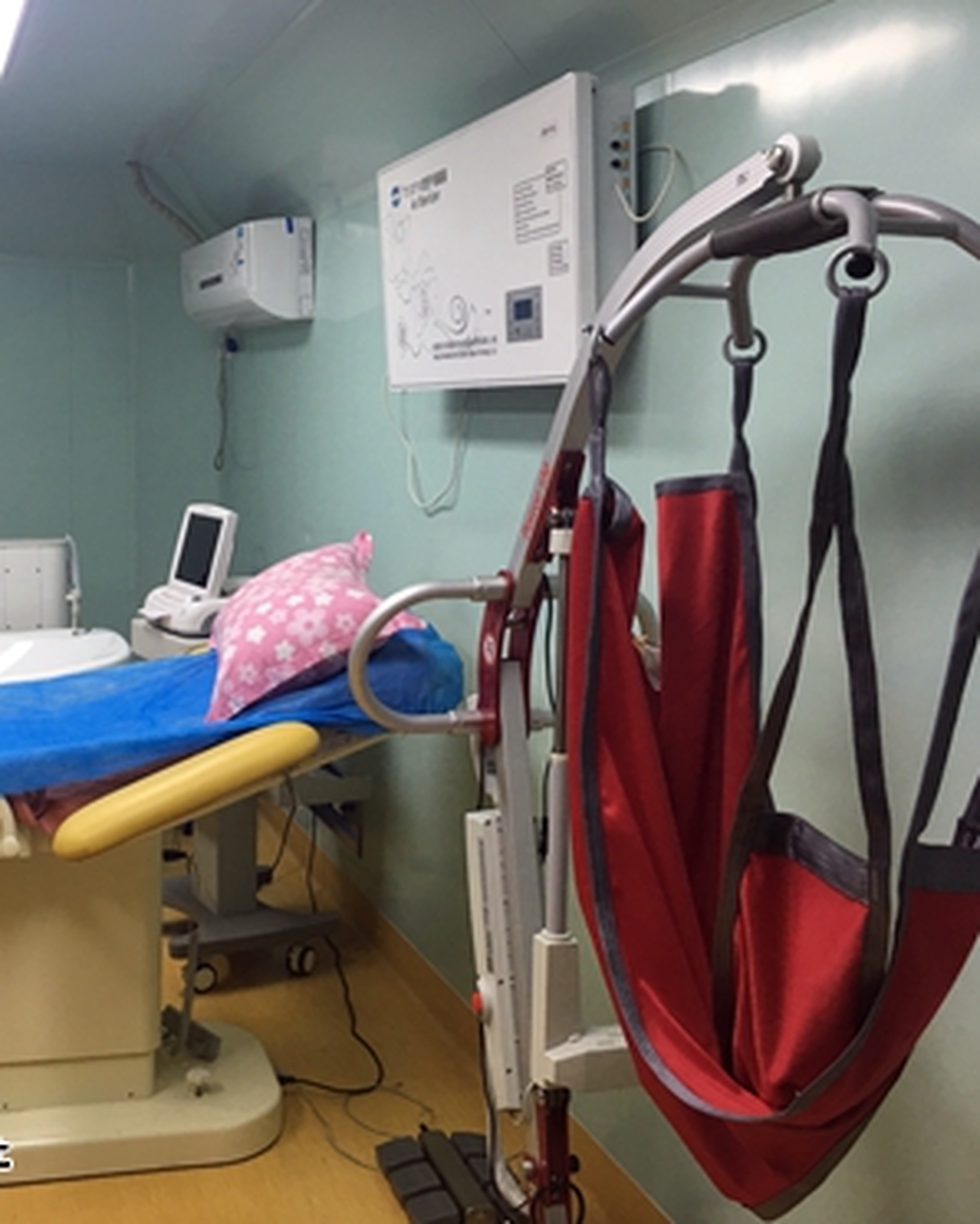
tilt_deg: -7.7
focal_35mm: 38
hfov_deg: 38.4
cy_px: 614
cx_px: 276
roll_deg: -0.8
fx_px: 1377
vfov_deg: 47.9
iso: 32
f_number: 2.2
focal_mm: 4.15
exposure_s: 1/17
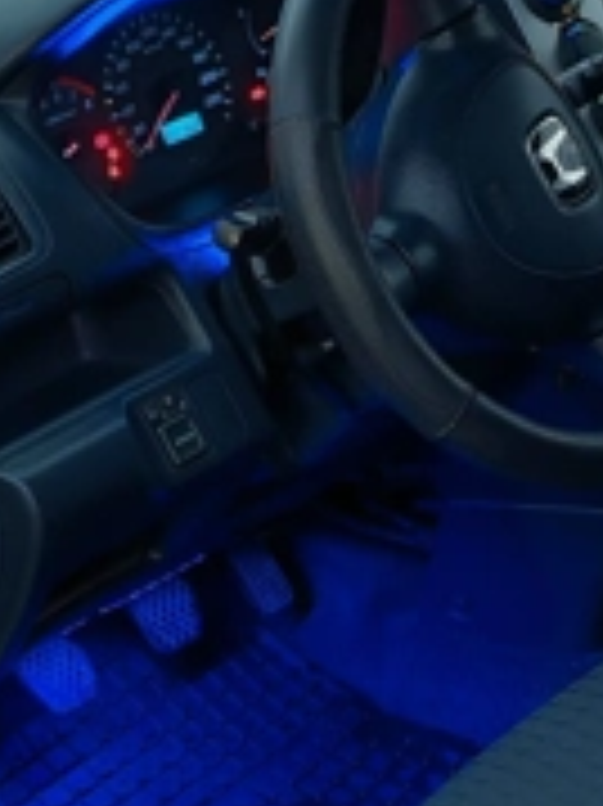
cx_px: 338
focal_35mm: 112
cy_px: 644
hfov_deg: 13.2
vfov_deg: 17.4
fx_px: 2604
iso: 250
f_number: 1.4
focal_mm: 6.83
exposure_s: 1/20
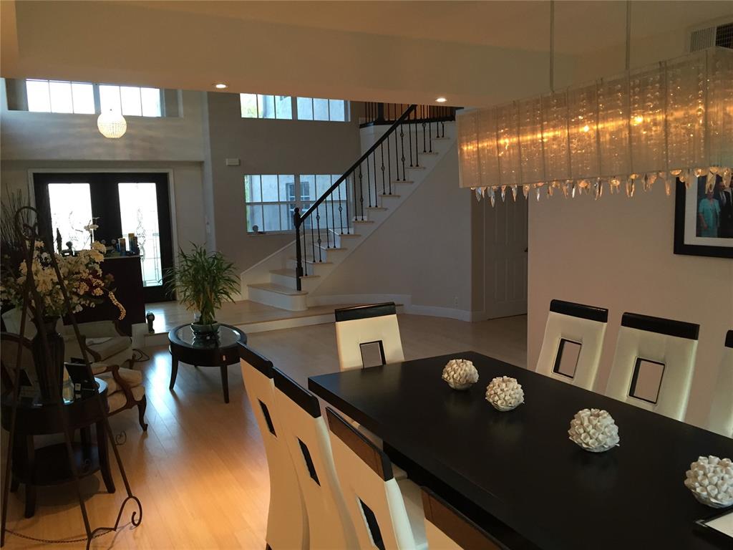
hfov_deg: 61.7
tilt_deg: -7.3
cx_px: 366
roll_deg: +1.9
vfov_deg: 48.2
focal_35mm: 29
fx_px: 614
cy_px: 275
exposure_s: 1/30
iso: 125
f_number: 2.2
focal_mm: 4.15
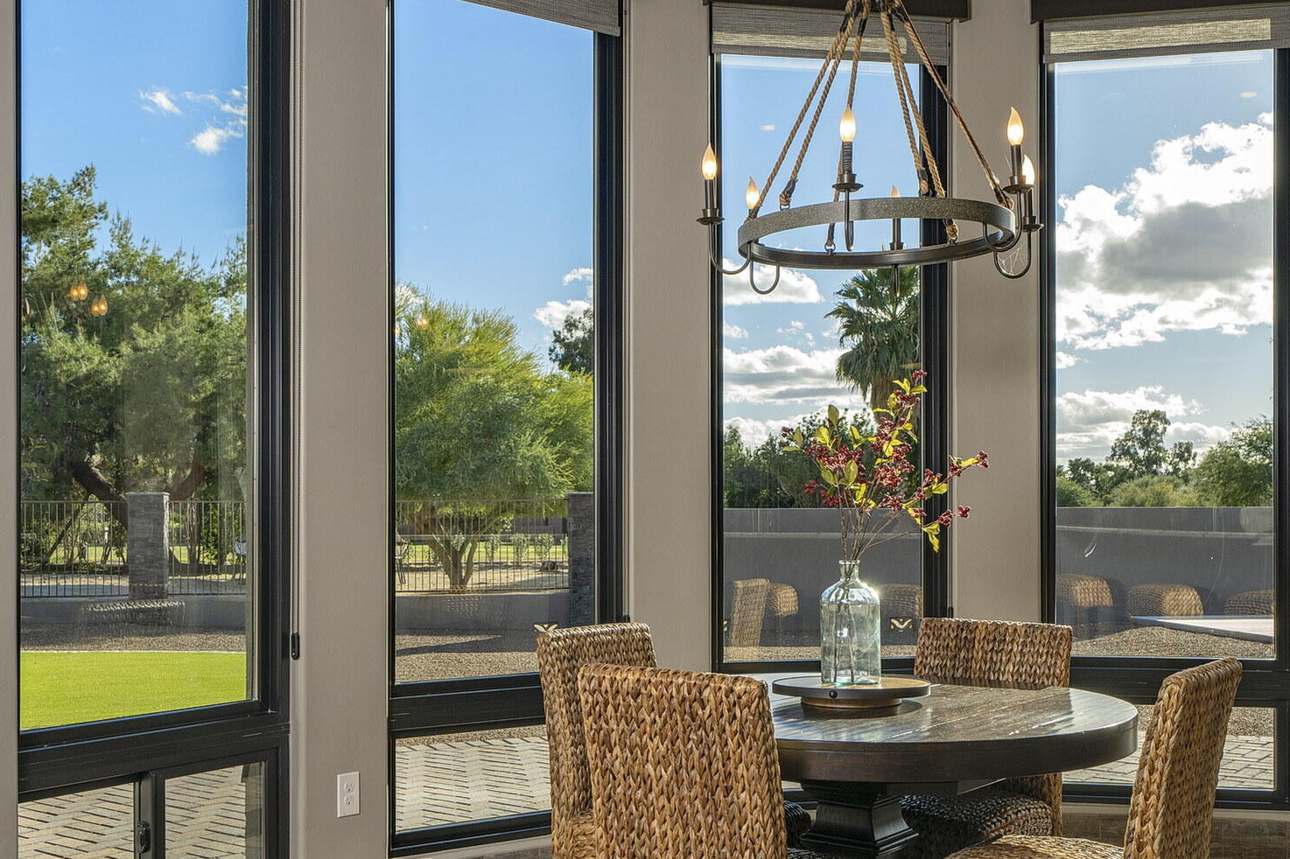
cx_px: 627
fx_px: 1361
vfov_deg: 34.9
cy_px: 507
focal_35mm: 38
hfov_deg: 50.7
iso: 200
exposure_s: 1/250
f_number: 7.1
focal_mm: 20
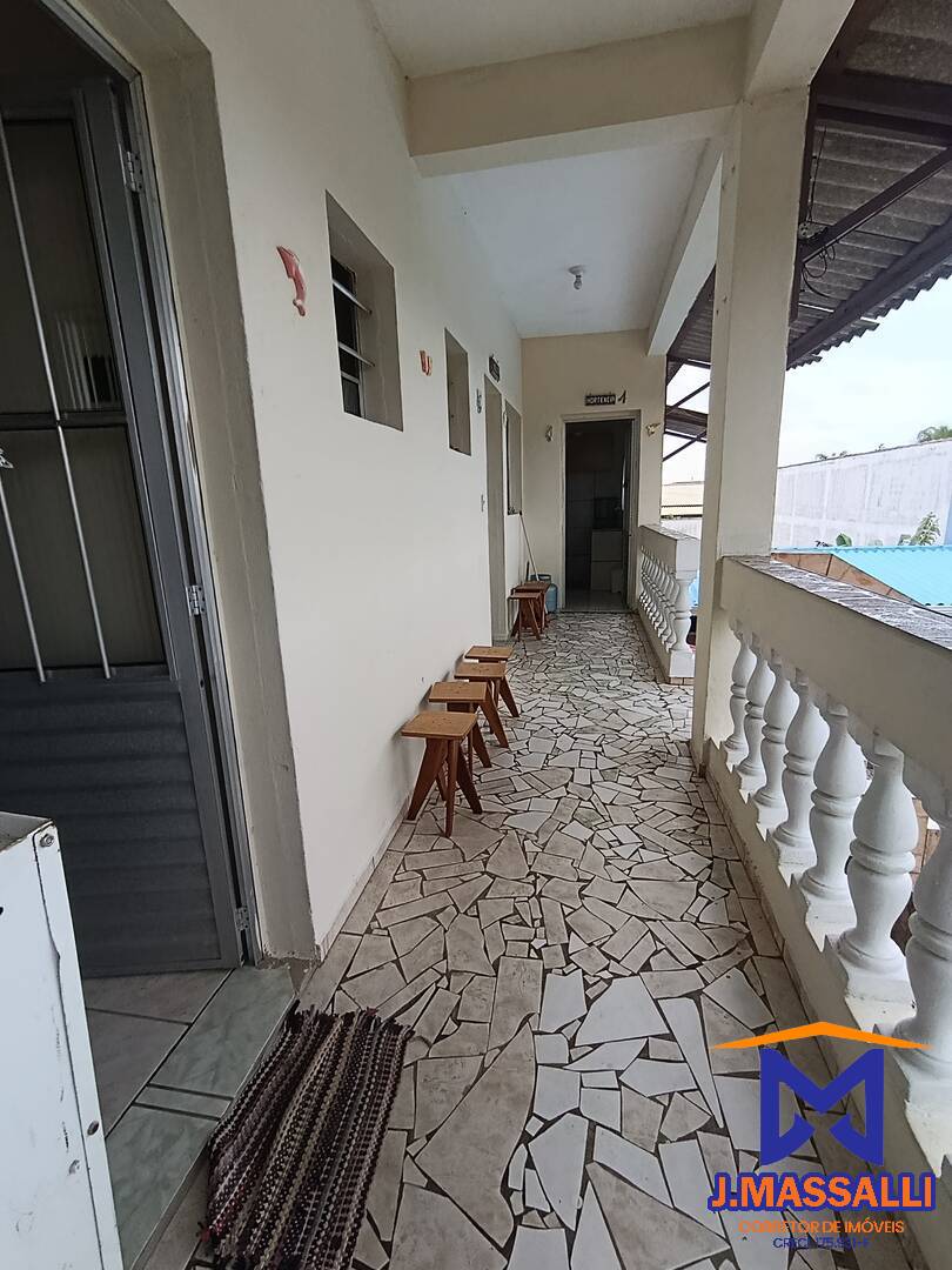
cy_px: 635
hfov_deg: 78.1
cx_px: 476
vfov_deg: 94.5
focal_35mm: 16
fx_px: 587
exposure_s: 1/165
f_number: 2.2
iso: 50
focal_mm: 1.65
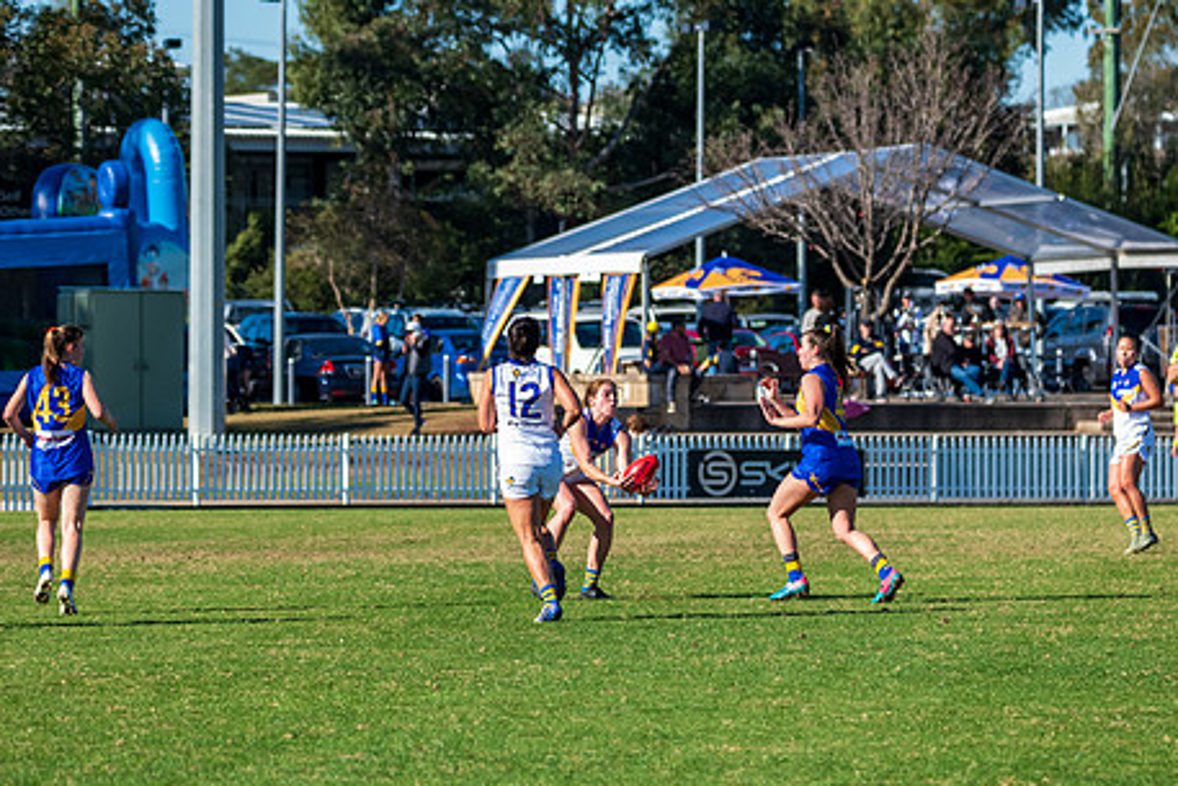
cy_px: 376
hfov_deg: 8.0
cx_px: 595
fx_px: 8412
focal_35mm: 257
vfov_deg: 5.4
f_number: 7.1
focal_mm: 190
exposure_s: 1/2000
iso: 800
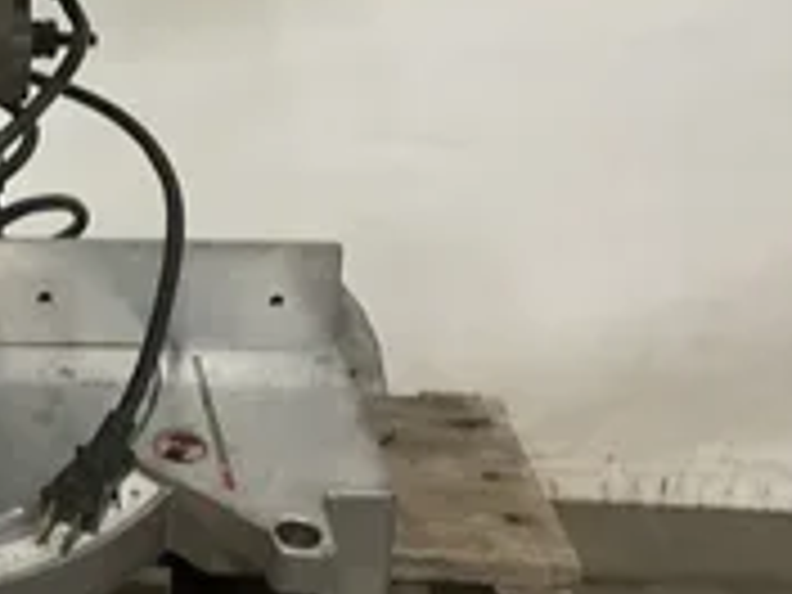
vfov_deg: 21.9
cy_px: 108
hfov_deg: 27.5
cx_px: -22
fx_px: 1510
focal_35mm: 66
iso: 200
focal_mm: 3
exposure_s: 1/60
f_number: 1.8
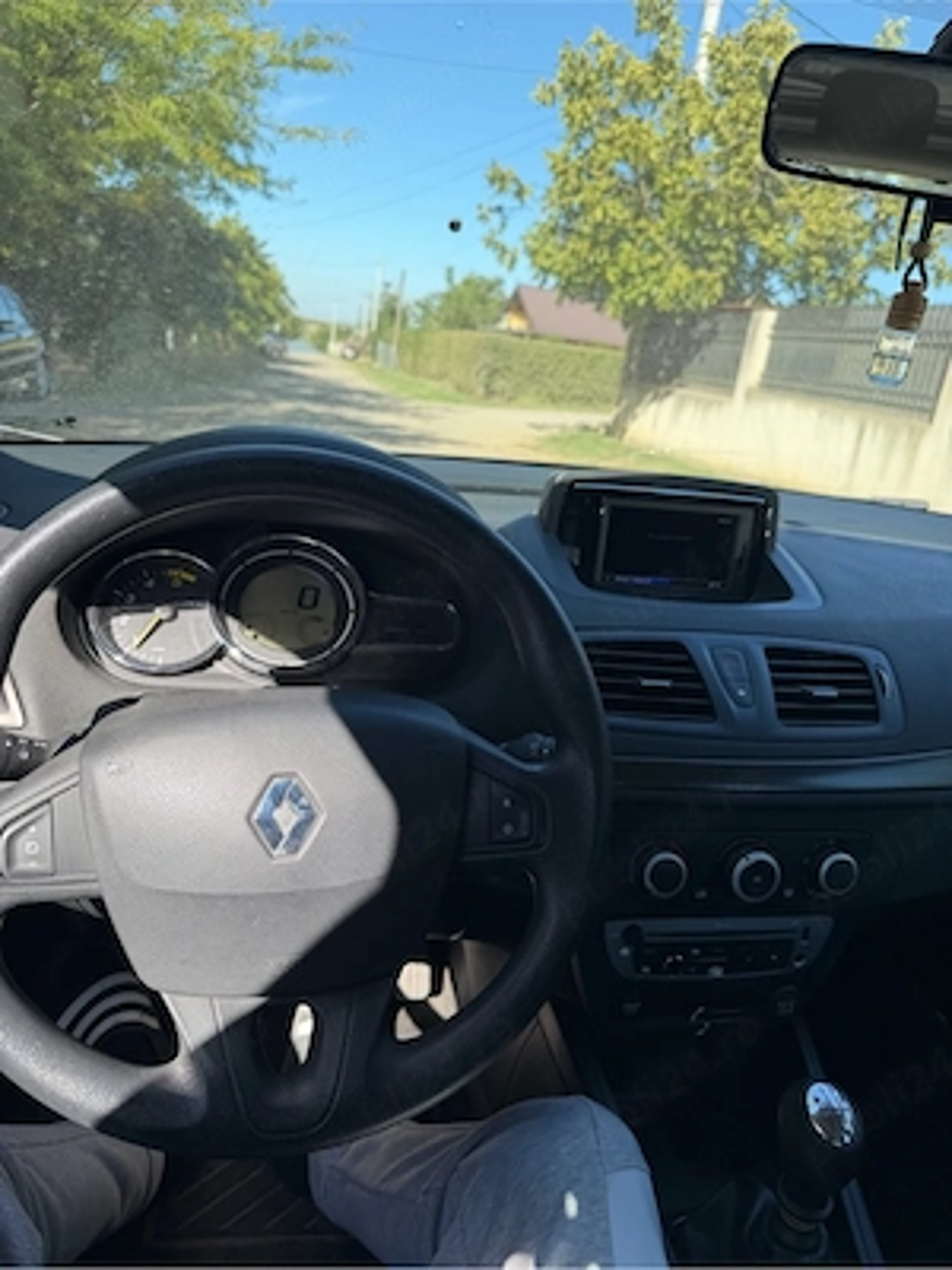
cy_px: 635
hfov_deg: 56.8
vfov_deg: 71.6
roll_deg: -8.6
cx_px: 476
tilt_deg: -17.7
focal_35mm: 24
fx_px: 880
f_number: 1.78
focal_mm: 6.76
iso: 80
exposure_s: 1/1292
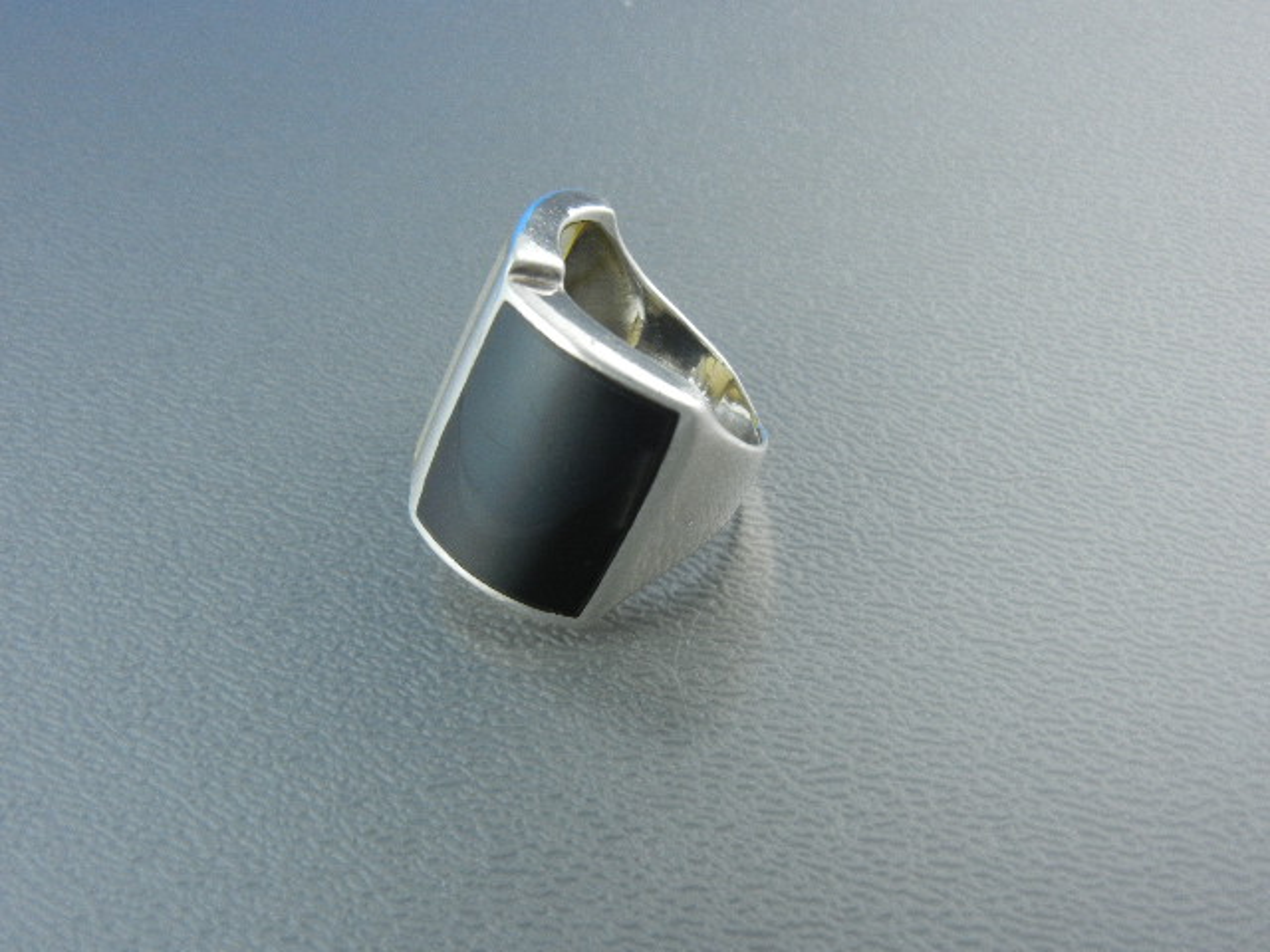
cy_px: 476
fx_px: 1908
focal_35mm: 52
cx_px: 635
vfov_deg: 28.0
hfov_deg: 36.8
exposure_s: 1/22.4
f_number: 3.9
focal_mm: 9.3
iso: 400
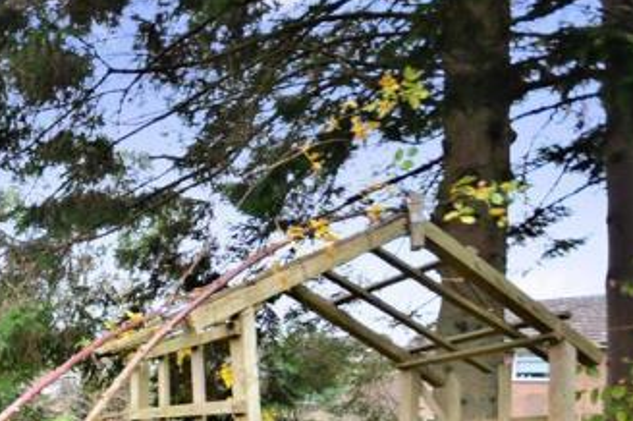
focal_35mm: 30
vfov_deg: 38.9
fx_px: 527
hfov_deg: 51.8
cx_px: 25
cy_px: 414
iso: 200
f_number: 4
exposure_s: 1/13
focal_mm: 10
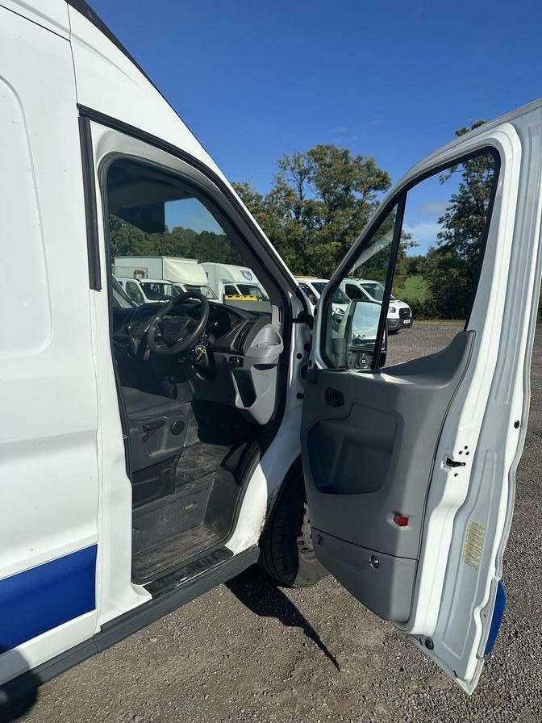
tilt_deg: -7.6
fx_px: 501
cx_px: 271
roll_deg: +0.2
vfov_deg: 71.6
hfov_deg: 56.8
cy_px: 362
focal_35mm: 24
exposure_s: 1/6623
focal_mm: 6.86
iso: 80
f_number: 1.78
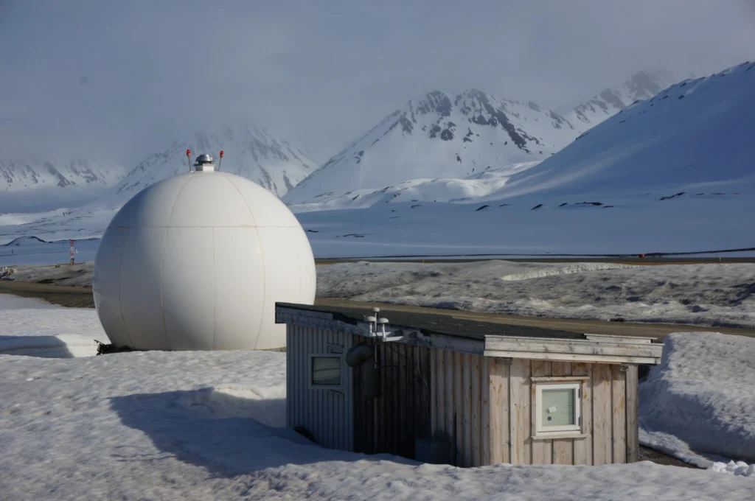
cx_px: 378
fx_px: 1508
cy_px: 250
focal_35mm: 72
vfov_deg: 18.9
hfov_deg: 28.1
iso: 100
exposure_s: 1/400
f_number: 13
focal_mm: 48
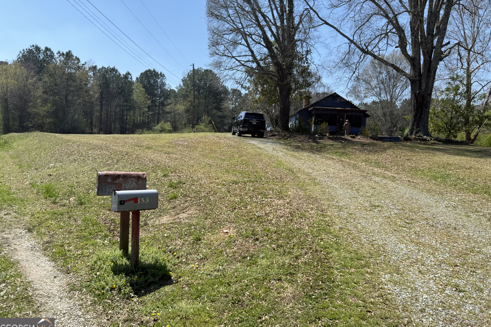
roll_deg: -3.4
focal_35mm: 25
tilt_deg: -0.5
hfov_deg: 71.5
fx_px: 341
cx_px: 245
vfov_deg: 51.2
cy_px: 152
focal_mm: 6.76
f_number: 1.78
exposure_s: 1/1618
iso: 80
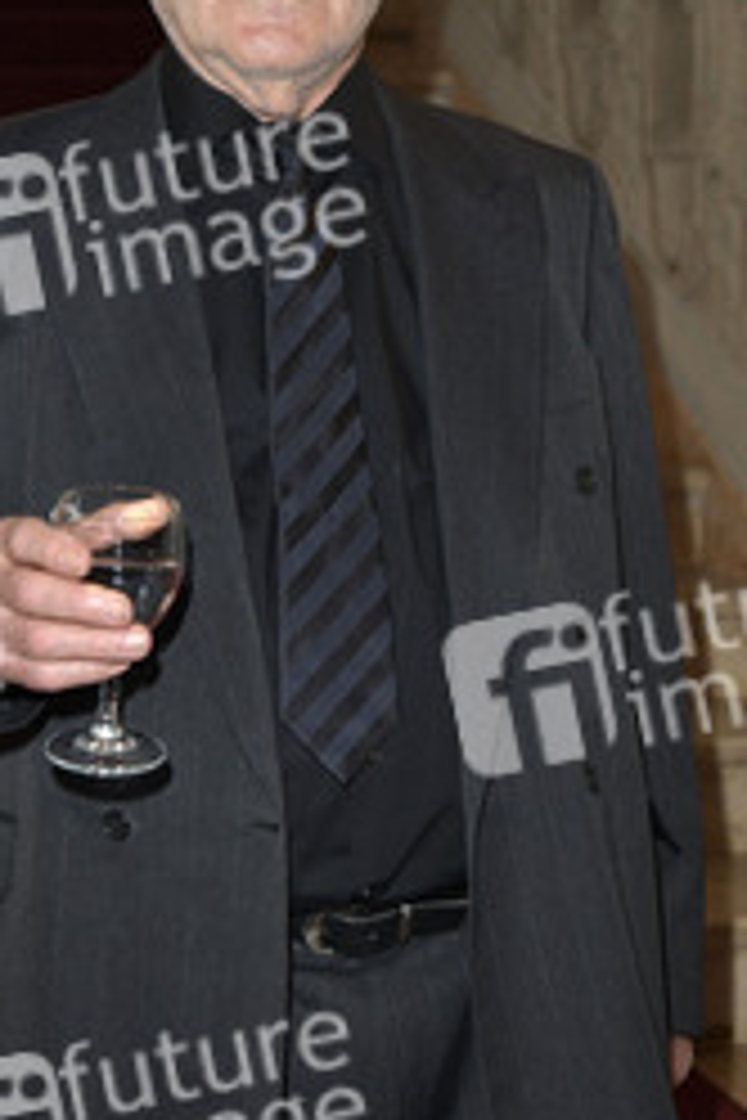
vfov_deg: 26.3
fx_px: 2396
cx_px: 266
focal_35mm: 77
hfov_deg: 17.7
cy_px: 445
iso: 1250
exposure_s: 1/200
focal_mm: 48
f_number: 5.6
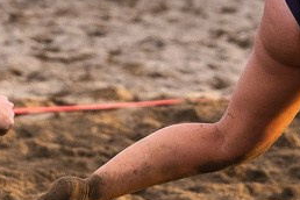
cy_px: -46
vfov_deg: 1.7
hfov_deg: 2.6
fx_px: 6616
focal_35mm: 794
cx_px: 265
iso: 800
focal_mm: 160
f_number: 4.5
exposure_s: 1/1600
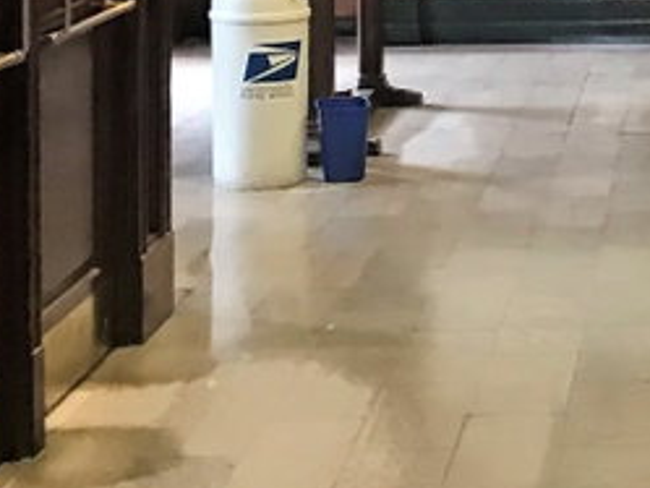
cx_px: 795
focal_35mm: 90
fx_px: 1691
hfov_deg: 20.3
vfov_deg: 16.0
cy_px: -47
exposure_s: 1/15
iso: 50
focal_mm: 3.99
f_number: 1.8
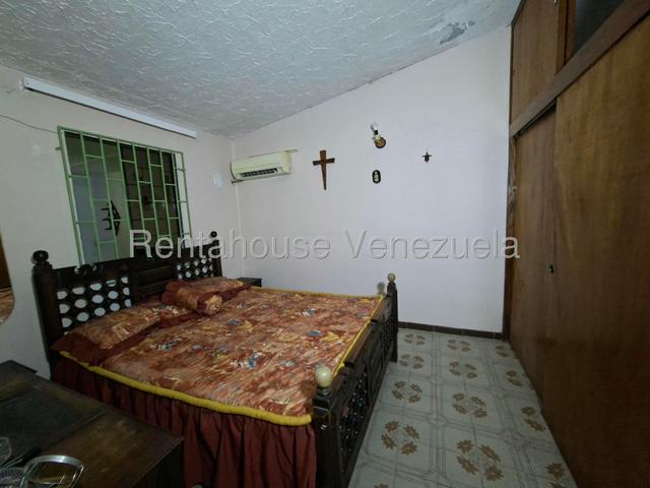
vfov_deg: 89.9
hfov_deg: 106.2
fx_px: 244
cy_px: 244
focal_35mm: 13
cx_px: 325
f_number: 2.2
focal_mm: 1.74
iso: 500
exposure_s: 1/20
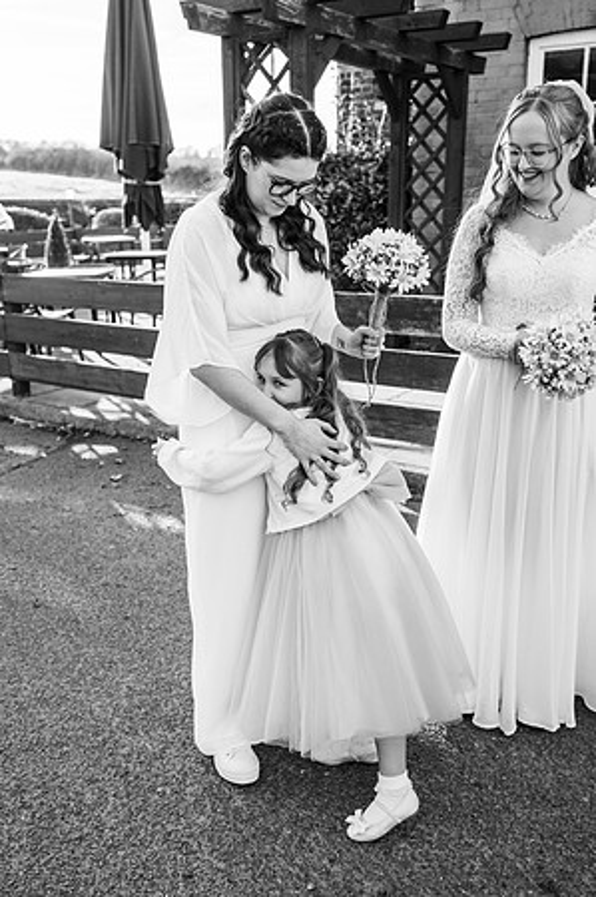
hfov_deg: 37.8
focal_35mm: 35
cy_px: 448
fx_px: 871
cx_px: 298
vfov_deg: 54.5
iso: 100
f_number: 4
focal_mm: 35
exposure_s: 1/400
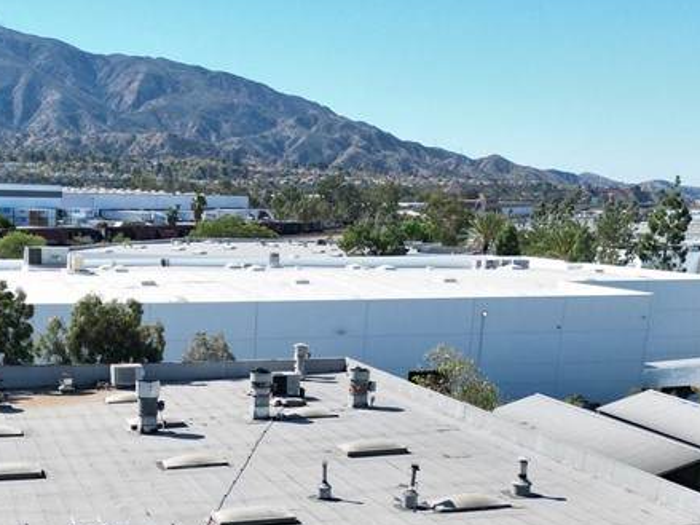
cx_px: 156
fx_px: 1132
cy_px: 571
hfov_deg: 33.5
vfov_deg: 24.4
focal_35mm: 56
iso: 130
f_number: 1.7
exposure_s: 1/2500
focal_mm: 6.72
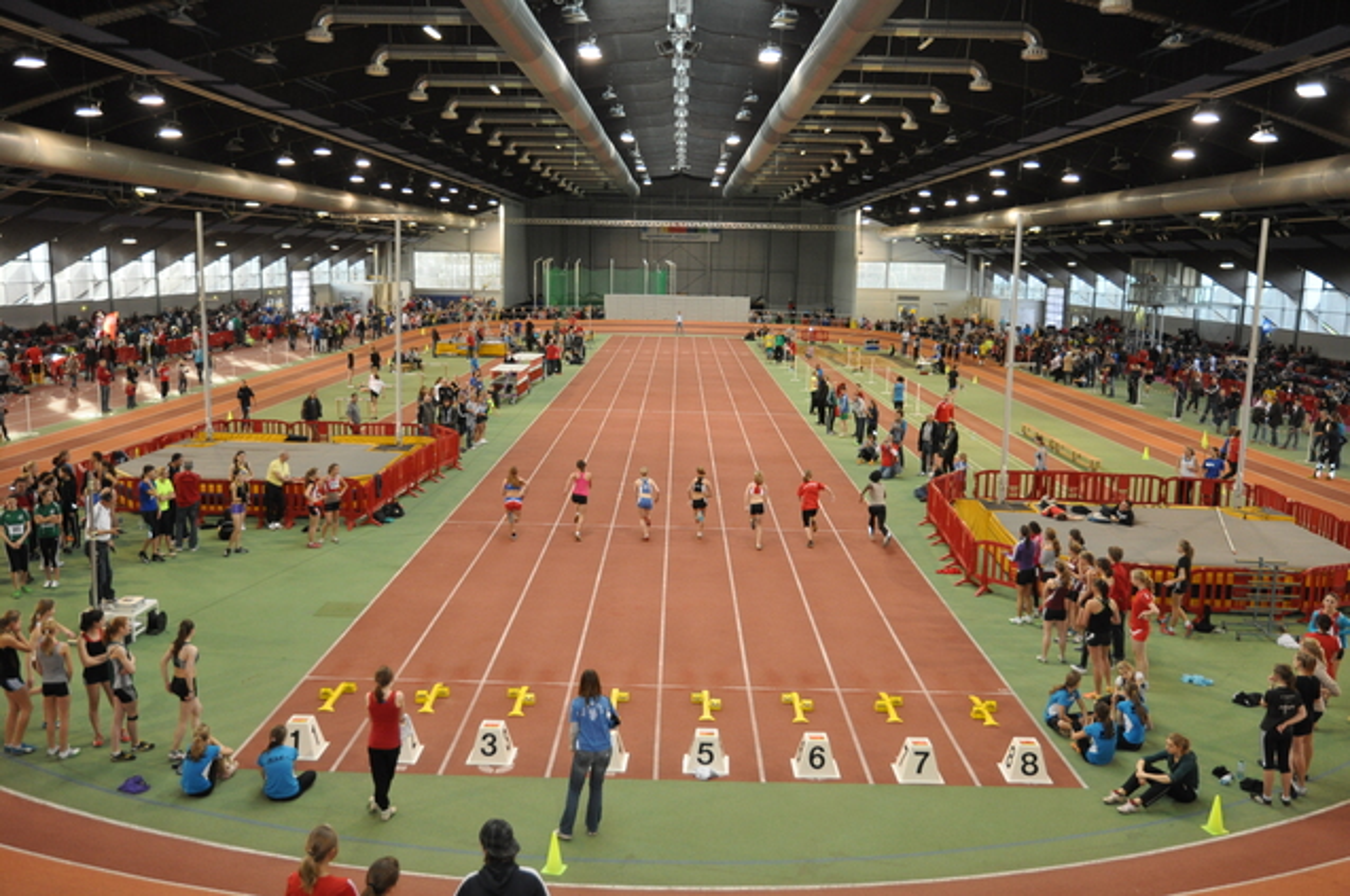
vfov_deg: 43.5
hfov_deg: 62.0
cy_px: 448
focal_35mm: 30
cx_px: 675
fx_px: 1124
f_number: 5
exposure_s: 1/100
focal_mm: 20
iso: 800
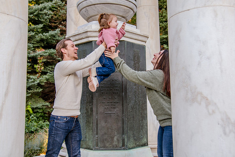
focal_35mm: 40
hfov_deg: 49.0
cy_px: 72
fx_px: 258
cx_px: 114
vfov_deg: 33.7
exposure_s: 1/160
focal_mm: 34
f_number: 4
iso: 500
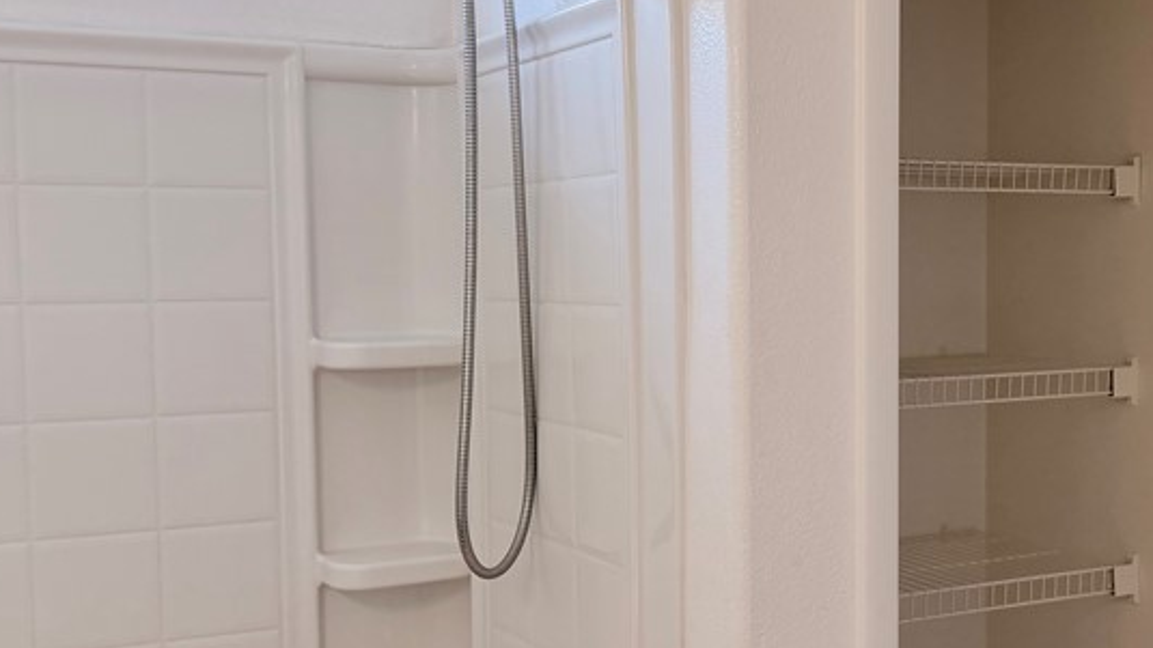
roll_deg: -0.8
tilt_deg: -2.6
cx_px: 864
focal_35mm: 50
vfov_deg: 23.9
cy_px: 357
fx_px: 1529
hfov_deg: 40.2
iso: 200
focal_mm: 6.76
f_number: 1.78
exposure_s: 1/219
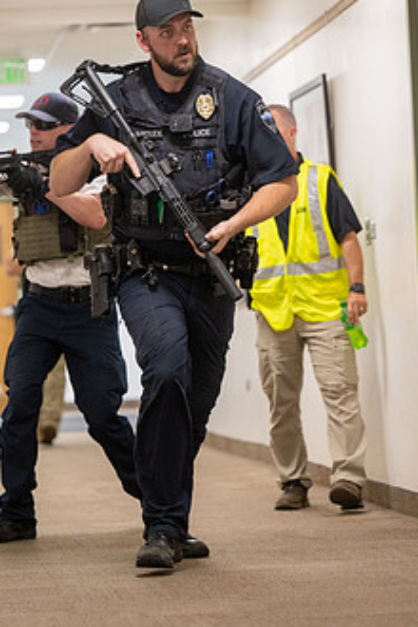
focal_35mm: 157
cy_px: 209
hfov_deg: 8.7
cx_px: 169
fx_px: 2734
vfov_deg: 13.1
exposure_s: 1/500
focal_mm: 115
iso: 2000
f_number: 2.8
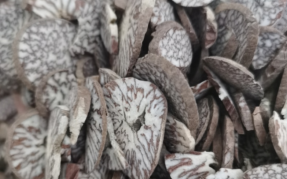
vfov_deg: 32.7
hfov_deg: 50.4
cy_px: 107
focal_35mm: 39
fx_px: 305
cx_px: 146
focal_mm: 5.58
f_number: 1.8
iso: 640
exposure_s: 1/18
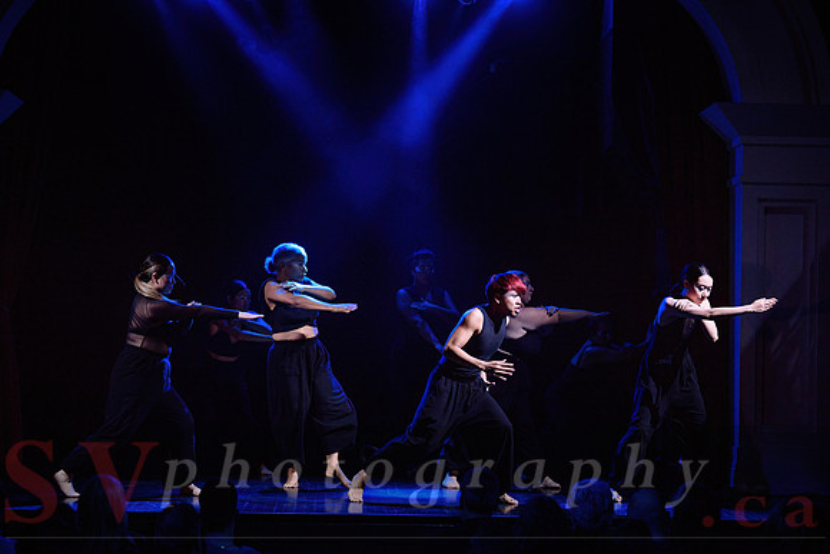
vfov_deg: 13.4
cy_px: 277
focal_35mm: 102
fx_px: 2352
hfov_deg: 20.0
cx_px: 415
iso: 1600
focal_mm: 102
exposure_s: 1/200
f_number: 2.8
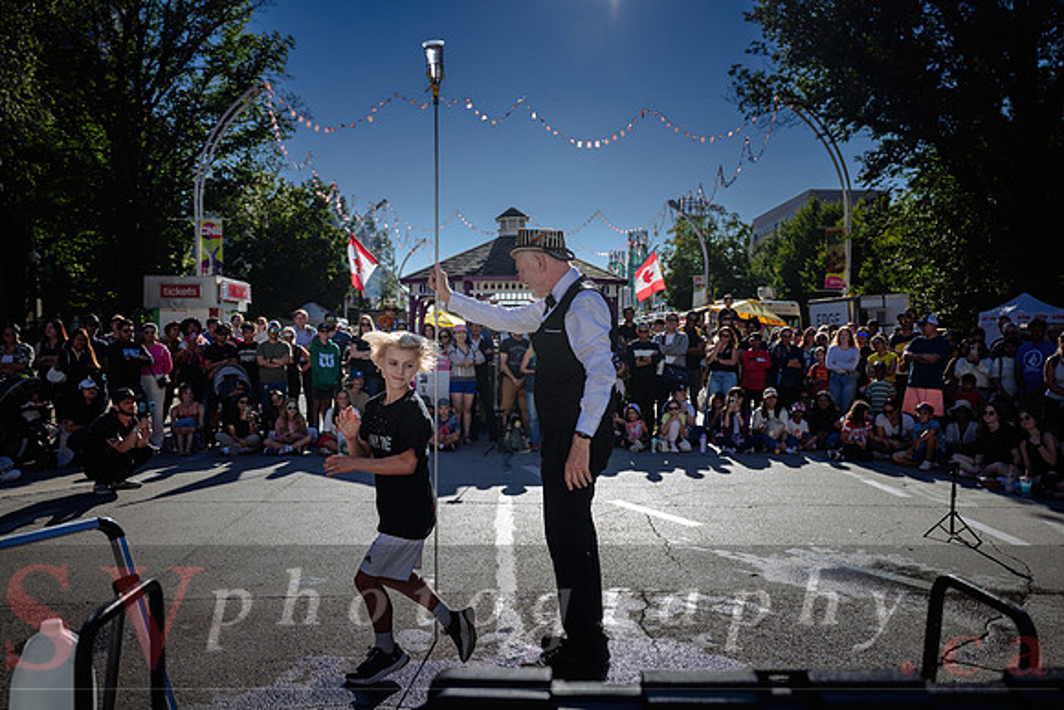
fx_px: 864
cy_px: 355
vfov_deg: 44.7
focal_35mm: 29
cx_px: 532
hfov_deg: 63.3
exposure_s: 1/640
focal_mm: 28.5
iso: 64
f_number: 3.5
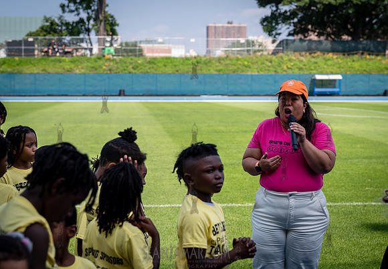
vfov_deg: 15.7
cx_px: 207
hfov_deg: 22.5
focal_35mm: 90
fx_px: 977
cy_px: 123
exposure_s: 1/400
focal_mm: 80
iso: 100
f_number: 5
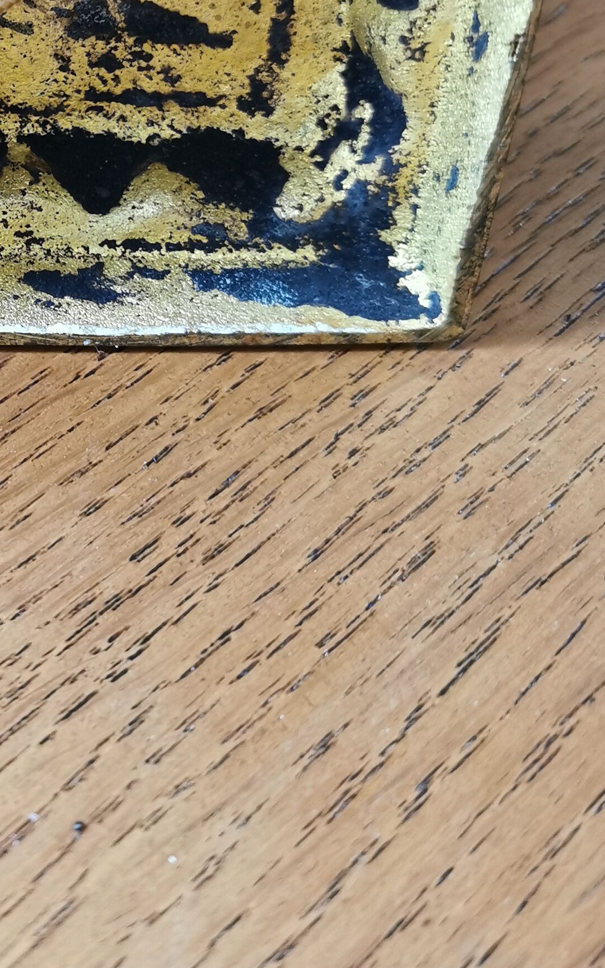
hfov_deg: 20.7
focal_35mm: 60
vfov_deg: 32.6
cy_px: 127
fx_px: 1582
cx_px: -47
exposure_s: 1/50
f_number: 1.6
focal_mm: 5.56
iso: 320
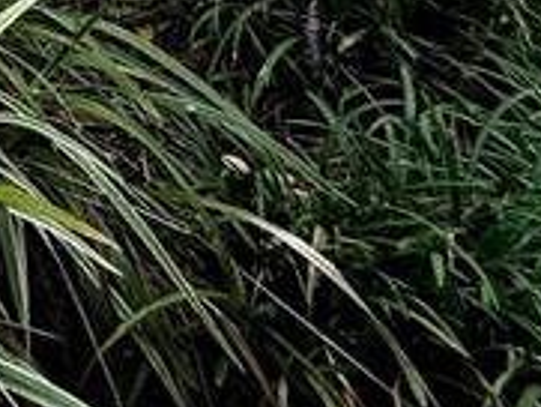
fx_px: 1235
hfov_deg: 13.3
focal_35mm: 79
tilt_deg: +2.6
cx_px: -903
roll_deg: -0.9
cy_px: -730
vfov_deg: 12.0
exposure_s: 1/495
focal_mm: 2.22
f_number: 2.2
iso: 40
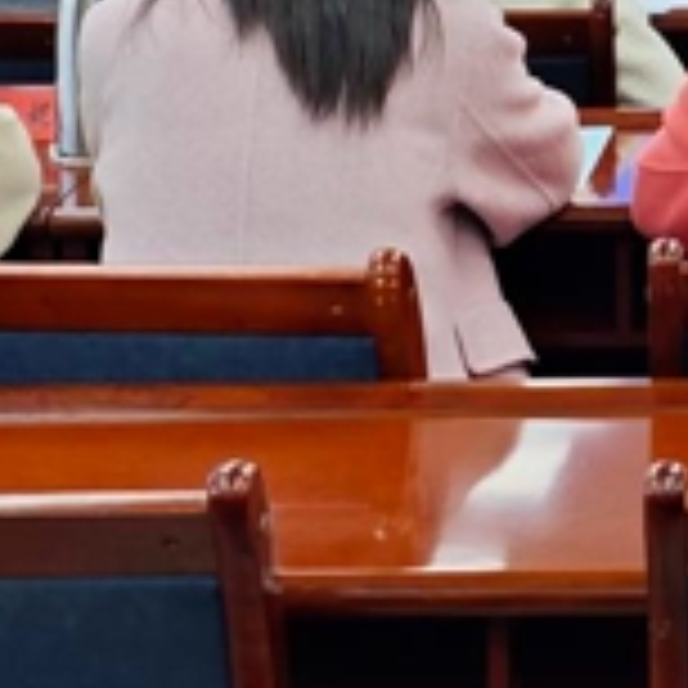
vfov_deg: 12.5
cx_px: 1043
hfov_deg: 12.4
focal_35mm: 134
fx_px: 3013
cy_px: -252
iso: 50
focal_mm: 6.55
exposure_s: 1/185
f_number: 1.6
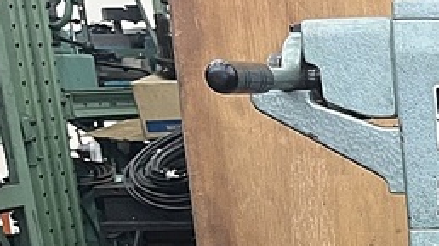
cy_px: 516
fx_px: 1280
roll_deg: +0.9
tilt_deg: -19.5
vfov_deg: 10.1
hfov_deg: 16.7
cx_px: 754
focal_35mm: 110
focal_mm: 5.1
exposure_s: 1/50
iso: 200
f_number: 1.6
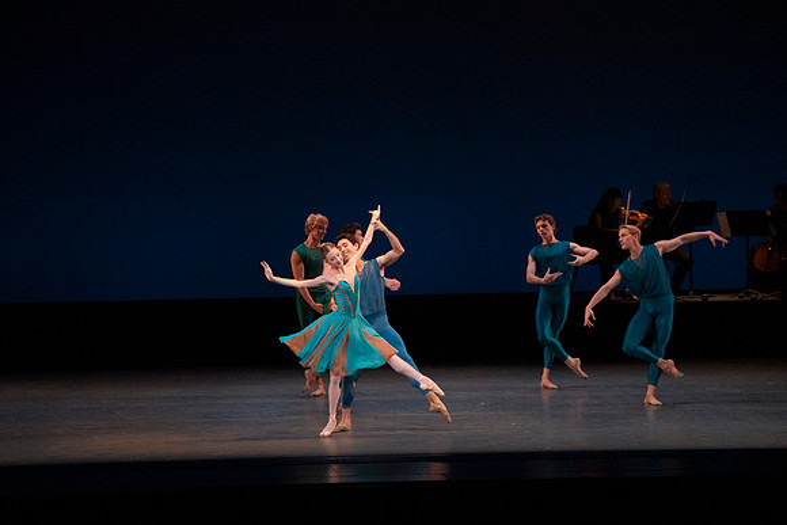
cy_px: 262
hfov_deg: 11.1
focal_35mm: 185
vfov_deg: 7.4
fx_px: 4045
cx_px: 394
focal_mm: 185
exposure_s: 1/400
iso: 8000
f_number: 7.1
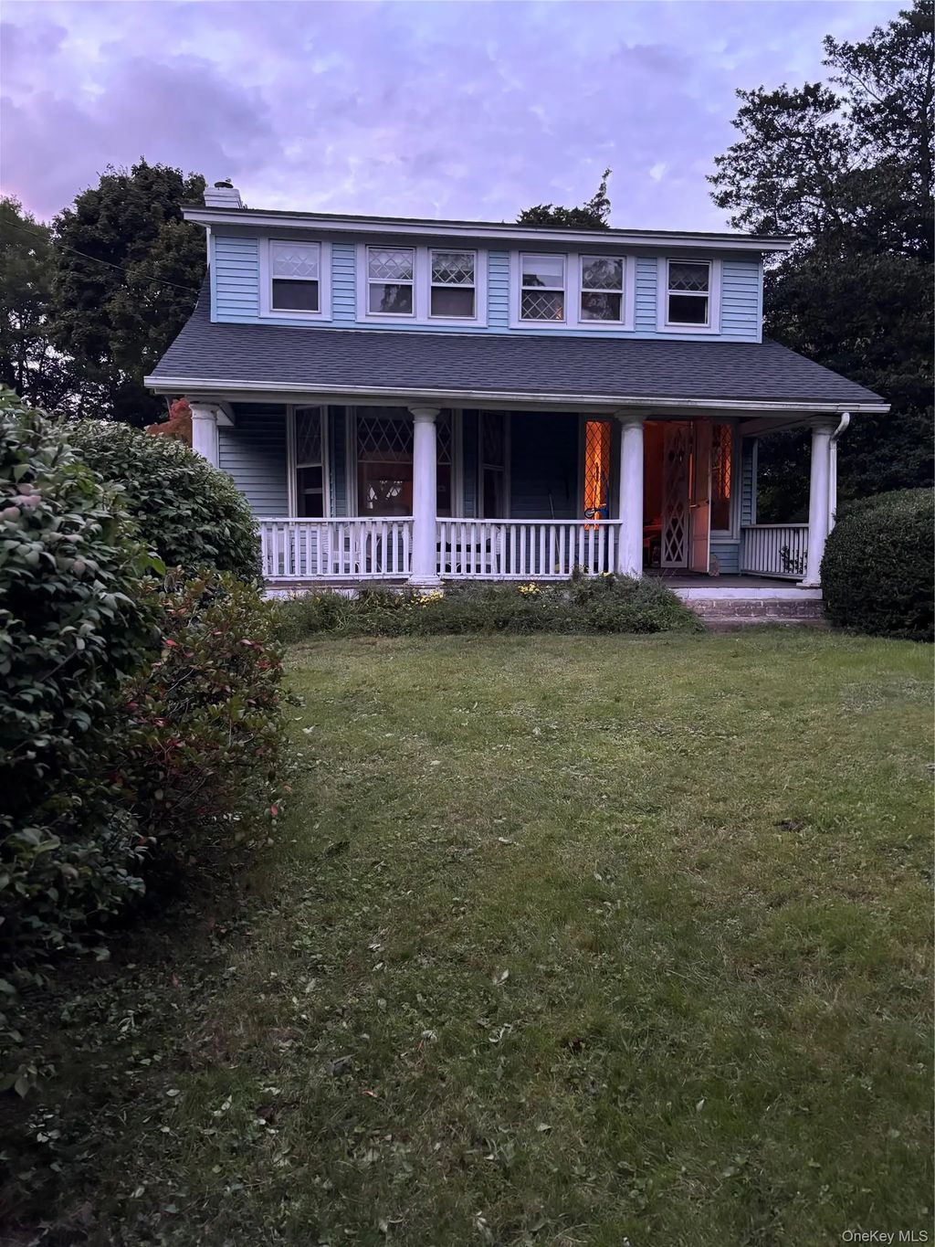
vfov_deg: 67.3
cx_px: 468
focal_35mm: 26
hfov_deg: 53.1
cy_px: 624
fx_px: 936
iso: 800
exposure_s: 1/30
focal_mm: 5.96
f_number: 1.6
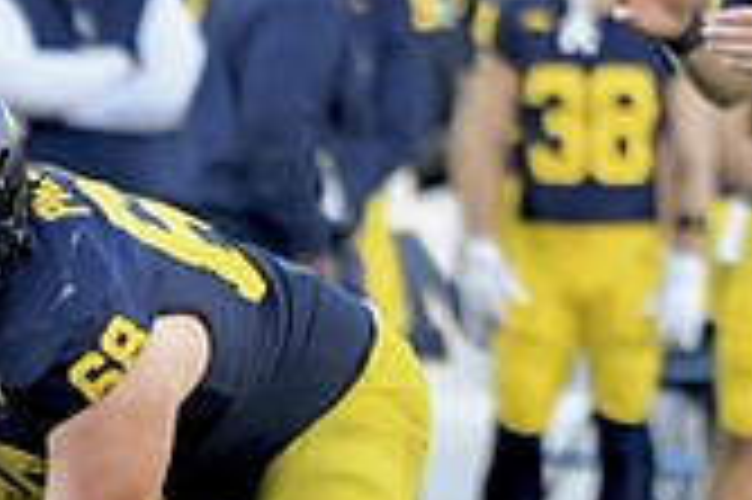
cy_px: 171
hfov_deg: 1.2
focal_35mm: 1717
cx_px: 977
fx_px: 35830
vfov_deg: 0.8
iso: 3200
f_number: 5.6
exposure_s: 1/1000
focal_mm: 330
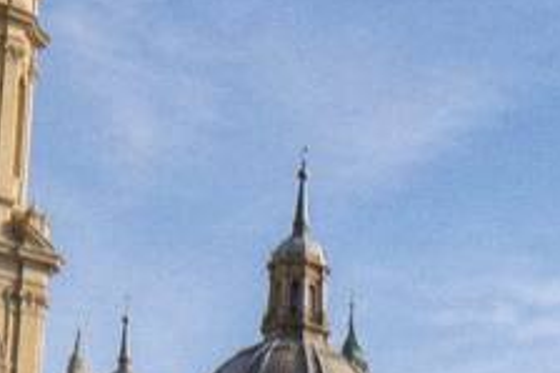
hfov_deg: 12.3
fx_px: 2425
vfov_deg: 8.6
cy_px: 498
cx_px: 942
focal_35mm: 156
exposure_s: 1/320
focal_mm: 35
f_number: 9
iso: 800
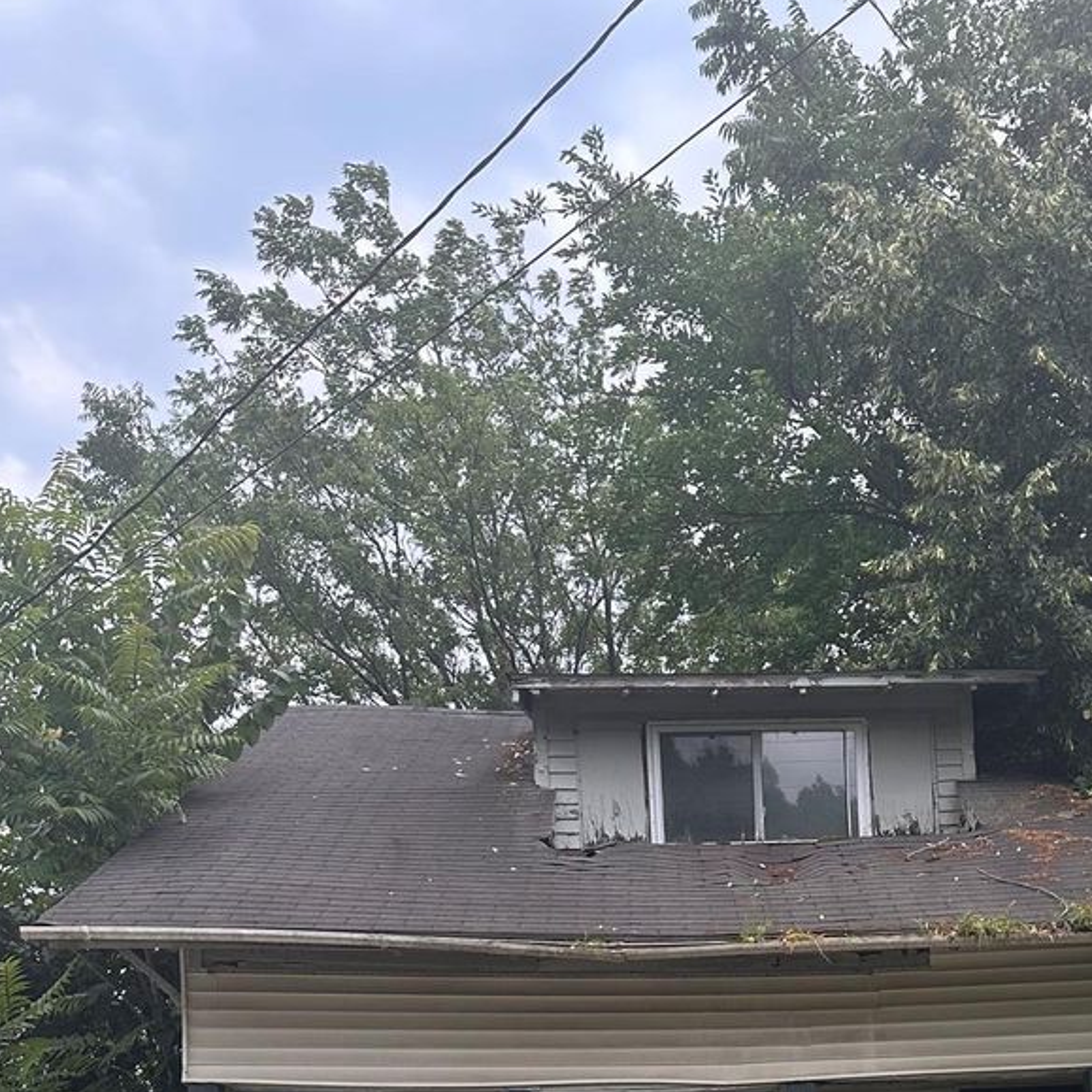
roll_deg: +0.3
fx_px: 1785
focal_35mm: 50
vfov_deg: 29.9
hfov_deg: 33.2
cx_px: 856
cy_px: 1257
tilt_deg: +0.0
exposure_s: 1/623
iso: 80
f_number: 1.78
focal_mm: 6.86
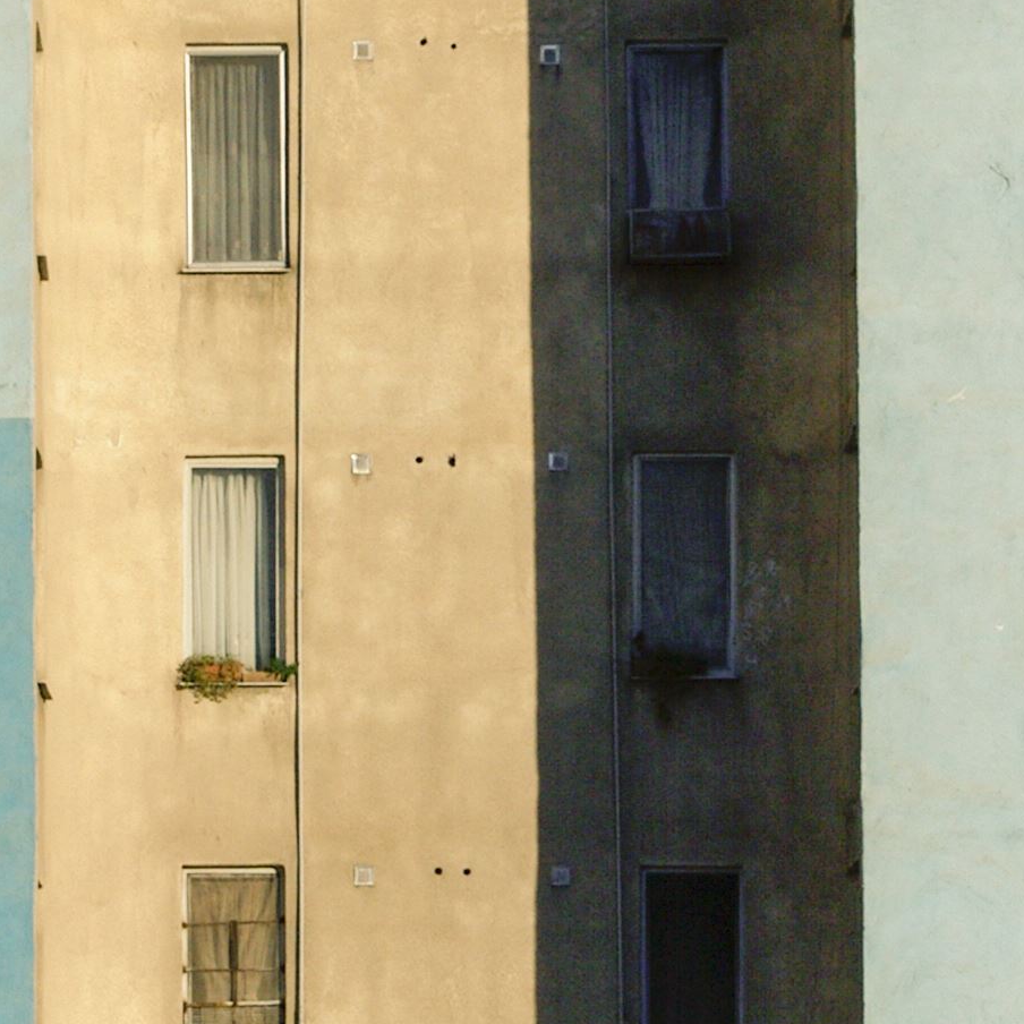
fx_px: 10576
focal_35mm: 316
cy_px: 634
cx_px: 413
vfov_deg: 5.5
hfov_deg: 5.5
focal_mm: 47.5
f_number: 11
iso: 200
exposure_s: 1/500
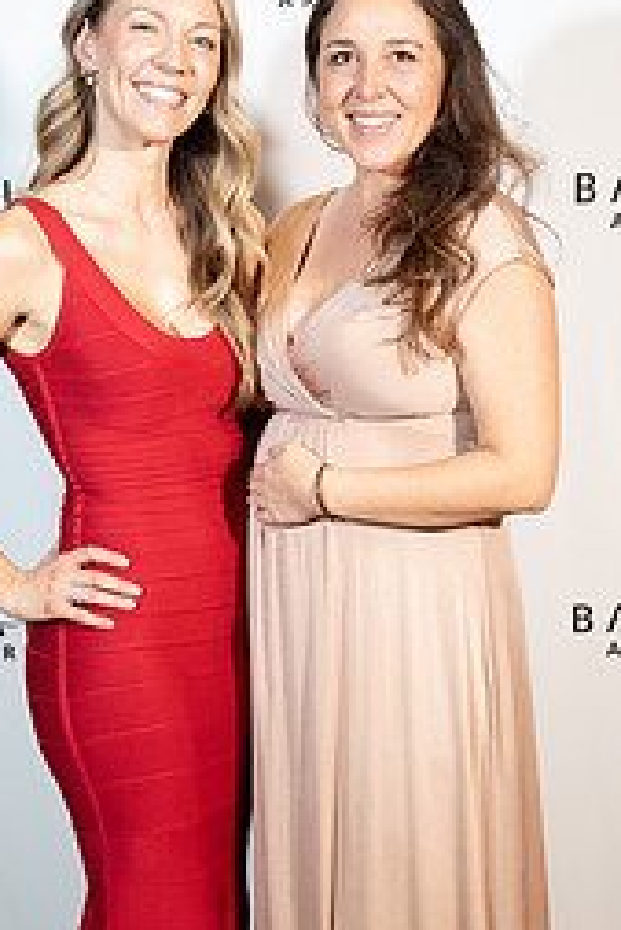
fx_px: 2119
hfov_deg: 16.7
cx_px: 283
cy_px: 621
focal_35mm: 82
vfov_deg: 24.6
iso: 1600
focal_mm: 46.1
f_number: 2.8
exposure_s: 1/160
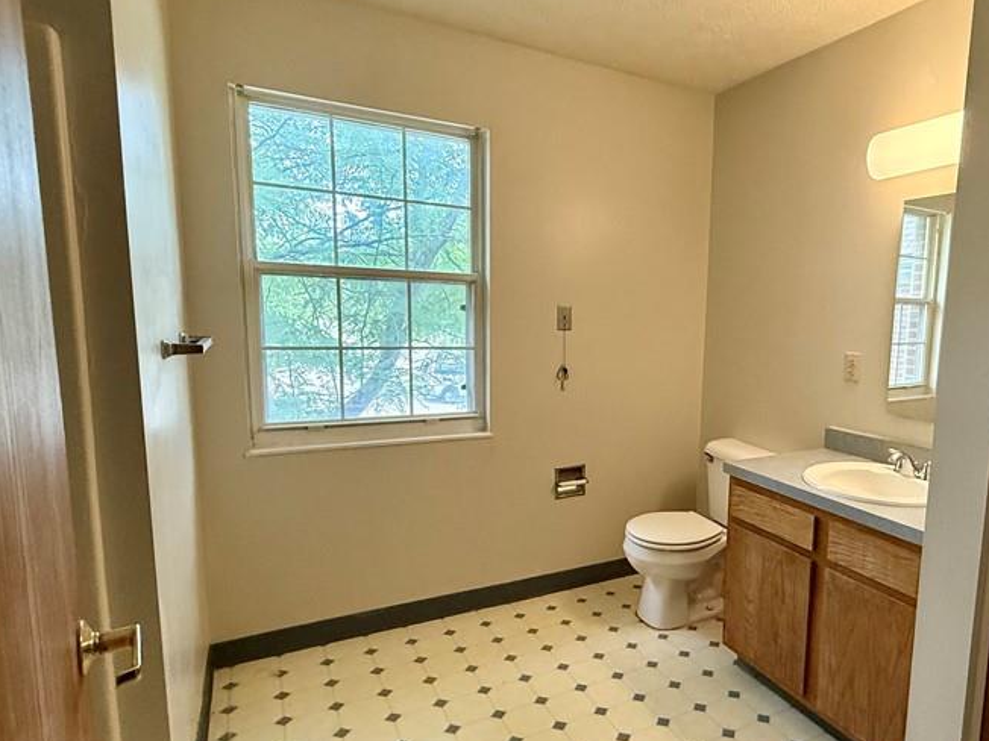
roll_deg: -1.6
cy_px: 399
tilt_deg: -5.6
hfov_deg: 74.4
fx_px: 629
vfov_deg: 61.0
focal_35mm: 22
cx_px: 648
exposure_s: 1/120
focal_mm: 2.22
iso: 500
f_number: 2.2
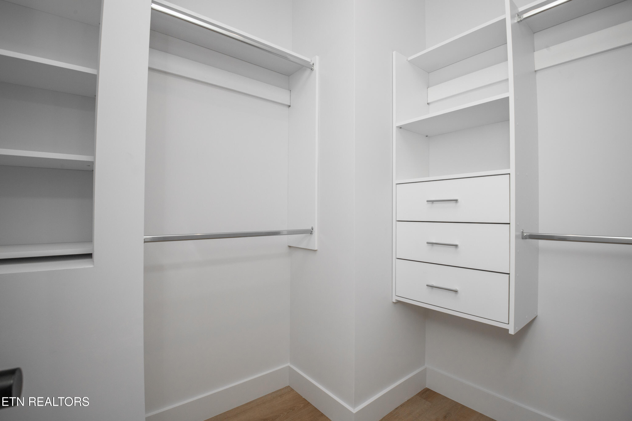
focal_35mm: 16
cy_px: 210
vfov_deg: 73.7
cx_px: 316
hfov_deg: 96.7
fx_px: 281
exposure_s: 1/250
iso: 400
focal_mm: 16
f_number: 9
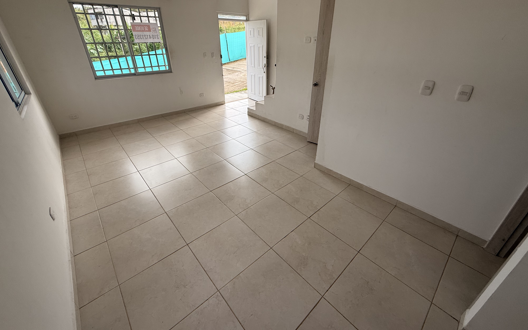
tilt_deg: -26.8
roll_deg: -0.4
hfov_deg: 101.5
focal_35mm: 15
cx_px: 266
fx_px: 216
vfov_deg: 74.6
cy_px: 149
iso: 64
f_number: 2.2
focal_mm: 2.22
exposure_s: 1/99
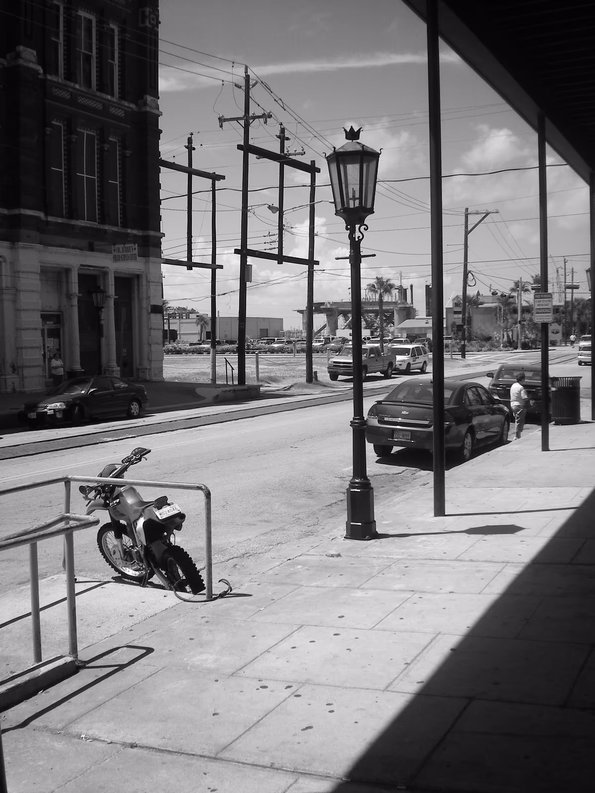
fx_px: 871
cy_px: 396
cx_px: 298
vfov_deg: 49.0
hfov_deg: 37.7
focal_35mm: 38
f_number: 4.6
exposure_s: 1/640
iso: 64
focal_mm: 6.3
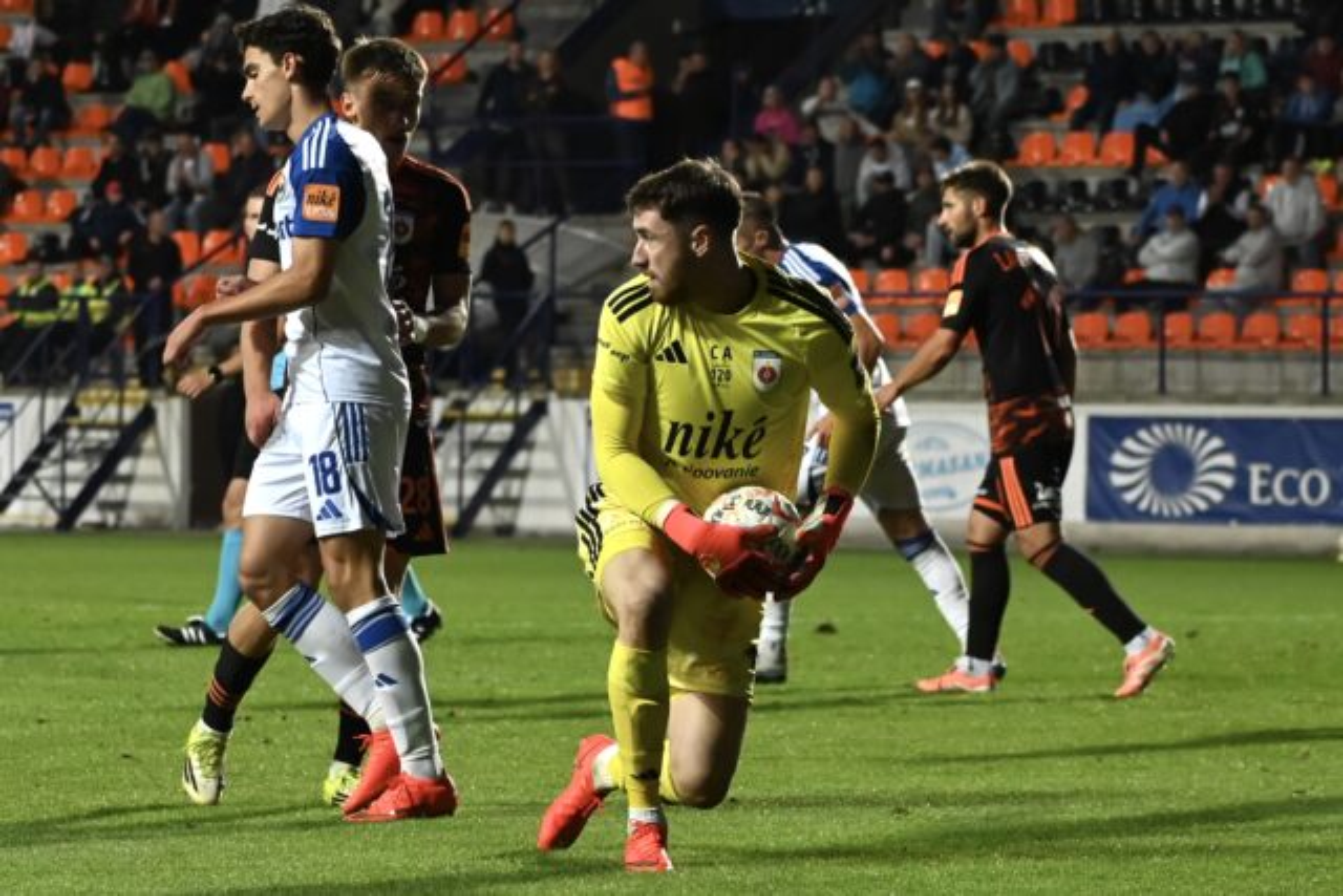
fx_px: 5485
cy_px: 448
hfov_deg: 14.0
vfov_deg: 9.3
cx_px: 672
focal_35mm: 147
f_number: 4.8
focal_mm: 98
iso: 2500
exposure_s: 1/800
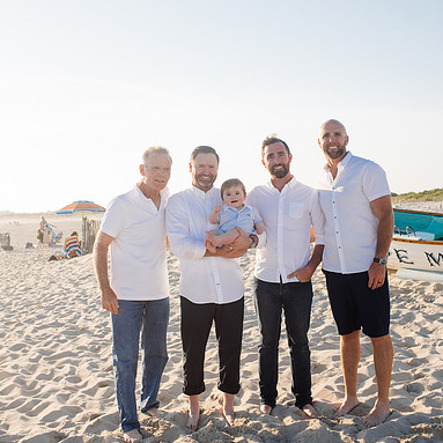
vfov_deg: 37.6
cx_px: 200
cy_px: 223
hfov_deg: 37.5
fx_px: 652
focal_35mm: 45
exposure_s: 1/800
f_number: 4
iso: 160
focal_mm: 35
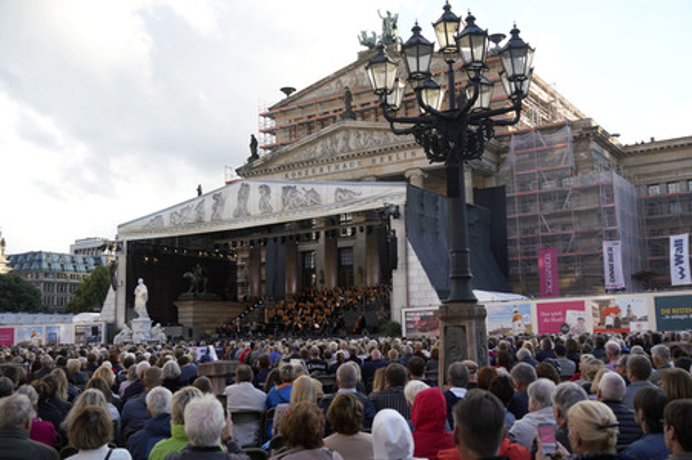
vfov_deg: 35.0
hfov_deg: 50.7
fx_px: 730
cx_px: 346
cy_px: 230
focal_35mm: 38
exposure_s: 1/640
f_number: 5.6
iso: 640
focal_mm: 38
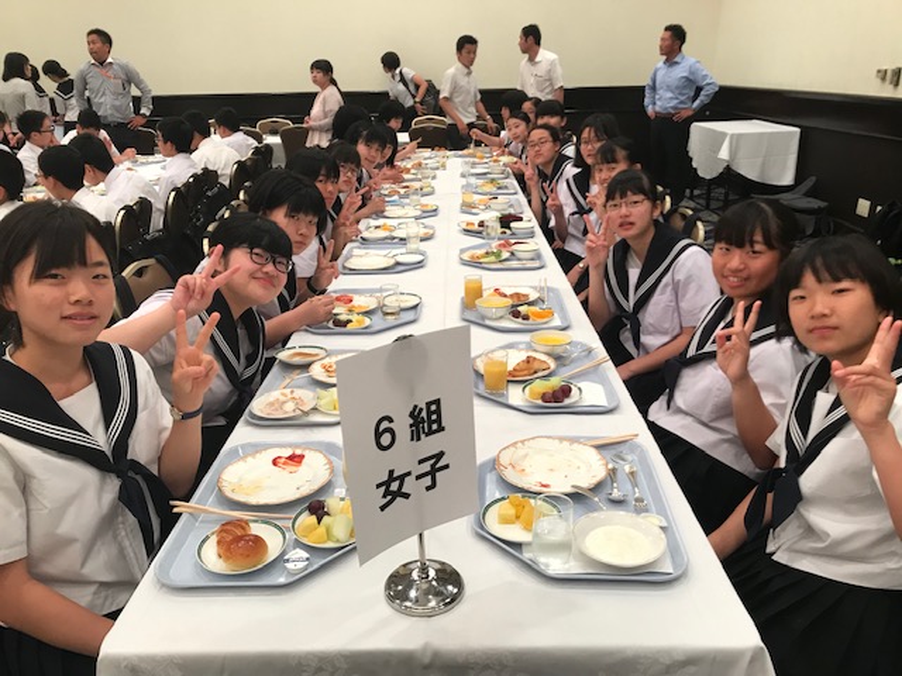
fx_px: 730
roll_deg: +1.0
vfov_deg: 49.7
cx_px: 451
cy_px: 338
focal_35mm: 28
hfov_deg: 63.4
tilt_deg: -18.5
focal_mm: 3.99
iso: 40
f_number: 1.8
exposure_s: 1/33
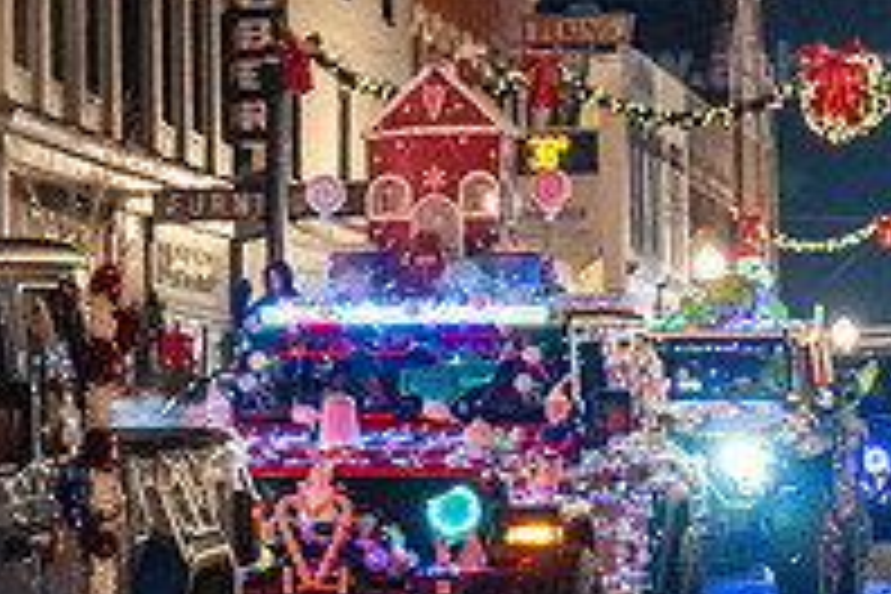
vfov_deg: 6.7
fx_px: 5073
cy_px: 160
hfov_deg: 10.0
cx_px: 333
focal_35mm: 205
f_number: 3.2
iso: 5000
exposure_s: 1/200
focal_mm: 70
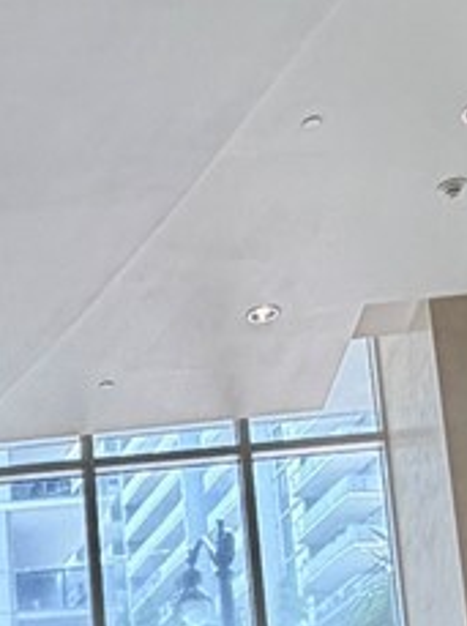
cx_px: -377
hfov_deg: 13.5
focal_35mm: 98
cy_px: 828
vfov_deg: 18.6
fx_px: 1768
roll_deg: -0.2
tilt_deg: +12.4
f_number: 2.2
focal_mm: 2.22
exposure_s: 1/120
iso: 100
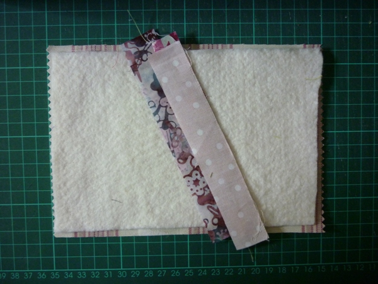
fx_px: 360
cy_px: 142
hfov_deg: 55.4
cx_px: 189
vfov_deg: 42.9
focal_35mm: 33
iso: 320
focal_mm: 5.5
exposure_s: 1/30
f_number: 2.8
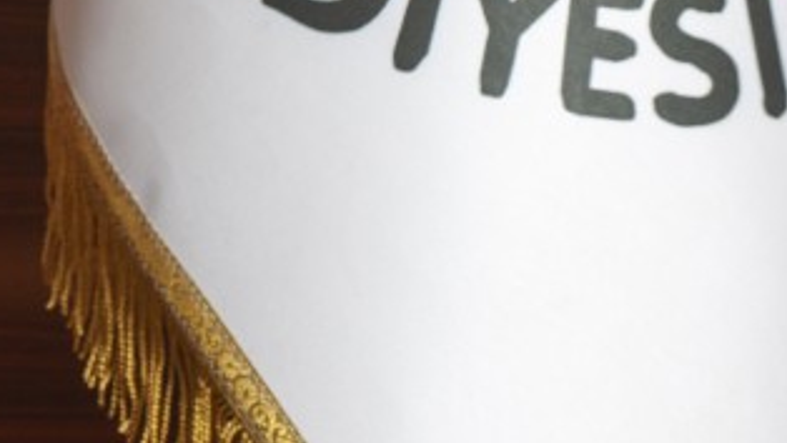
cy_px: -195
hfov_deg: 4.1
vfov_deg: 2.3
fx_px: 10836
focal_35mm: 519
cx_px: -594
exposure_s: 1/100
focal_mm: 135
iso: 125
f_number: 6.3
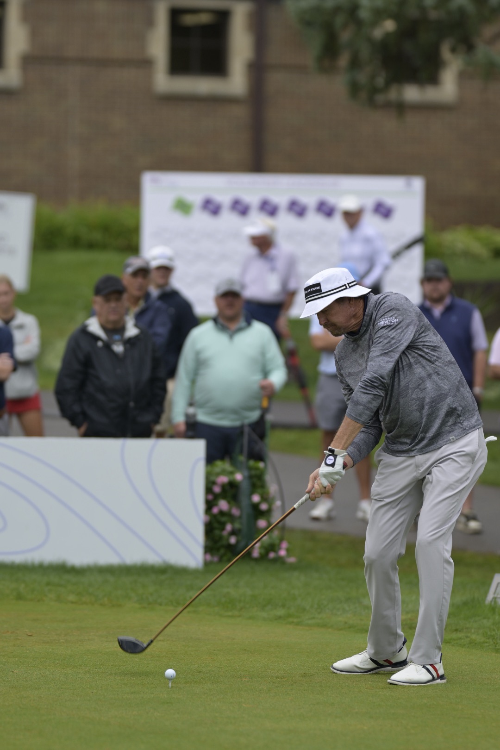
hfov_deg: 6.8
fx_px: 4208
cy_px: 375
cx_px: 250
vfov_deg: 10.2
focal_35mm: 202
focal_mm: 135
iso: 72
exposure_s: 1/1602
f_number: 1.8
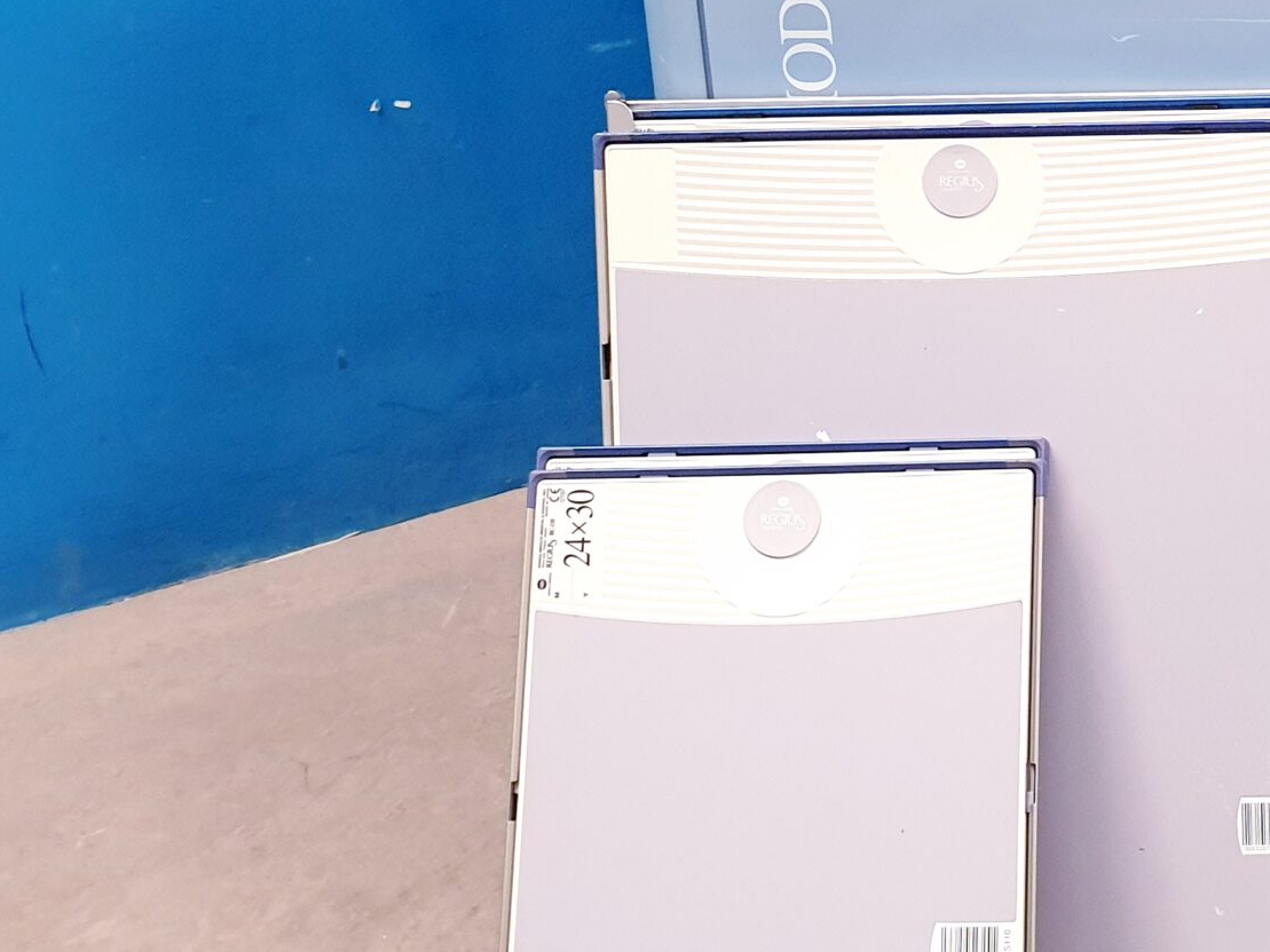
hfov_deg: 29.6
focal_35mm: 60
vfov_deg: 24.0
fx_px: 2202
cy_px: 169
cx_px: 1326
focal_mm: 4.3
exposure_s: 1/50
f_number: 2.4
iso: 320
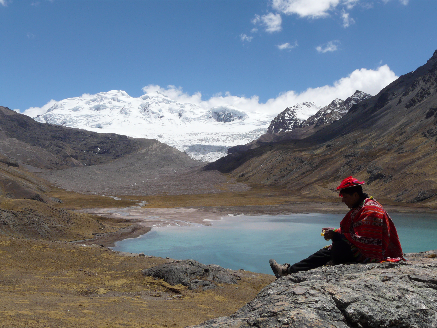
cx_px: 218
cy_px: 164
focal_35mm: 47
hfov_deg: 40.4
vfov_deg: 30.9
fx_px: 593
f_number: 6.3
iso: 100
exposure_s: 1/1000
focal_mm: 7.7
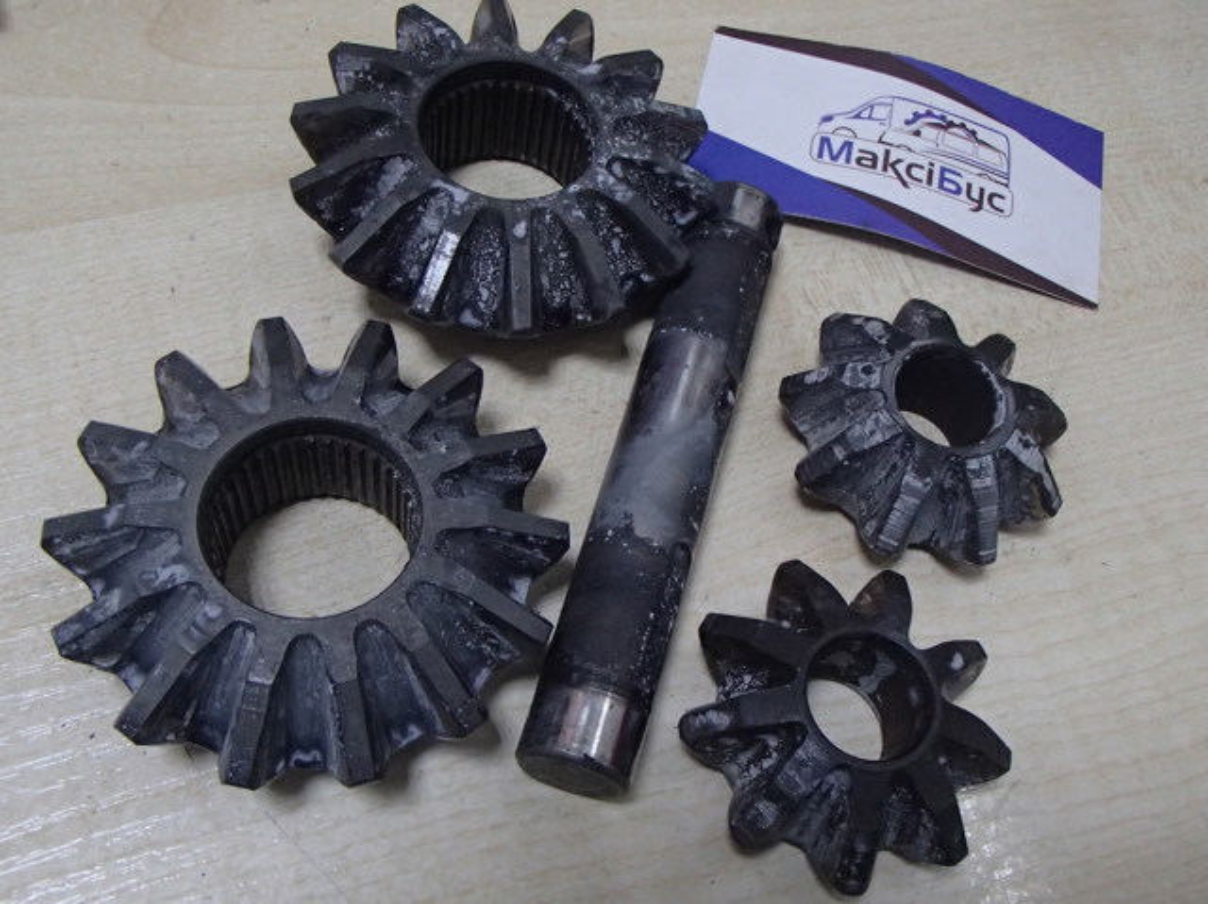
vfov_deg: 38.6
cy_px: 452
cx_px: 604
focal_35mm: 37
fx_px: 1290
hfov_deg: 50.2
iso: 800
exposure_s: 1/50
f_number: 4.7
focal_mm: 6.64
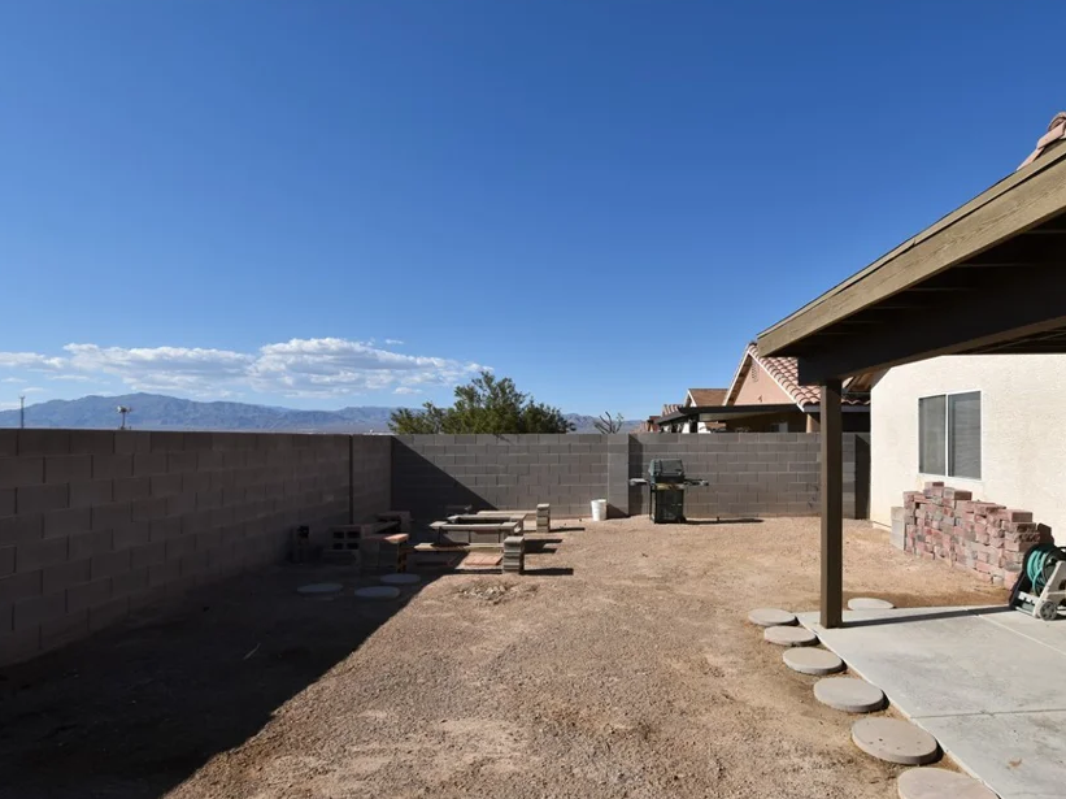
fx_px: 554
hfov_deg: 86.9
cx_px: 630
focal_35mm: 18
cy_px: 427
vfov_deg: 71.5
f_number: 11
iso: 200
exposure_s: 1/500
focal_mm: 10
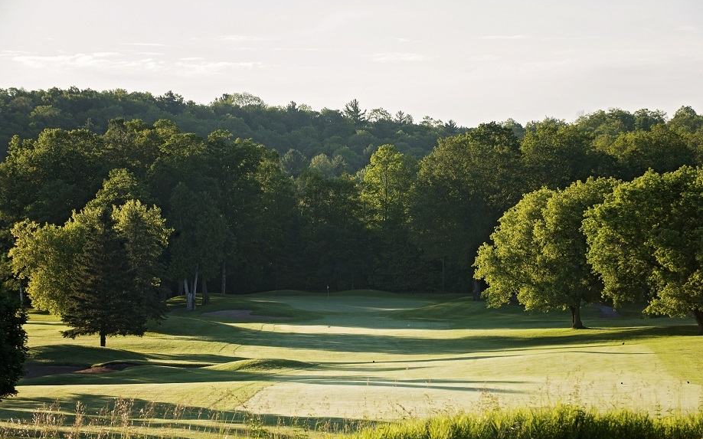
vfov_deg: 9.5
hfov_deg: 15.2
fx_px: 2643
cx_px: 352
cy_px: 231
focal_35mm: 138
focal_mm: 135
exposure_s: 1/80
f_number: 11
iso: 200
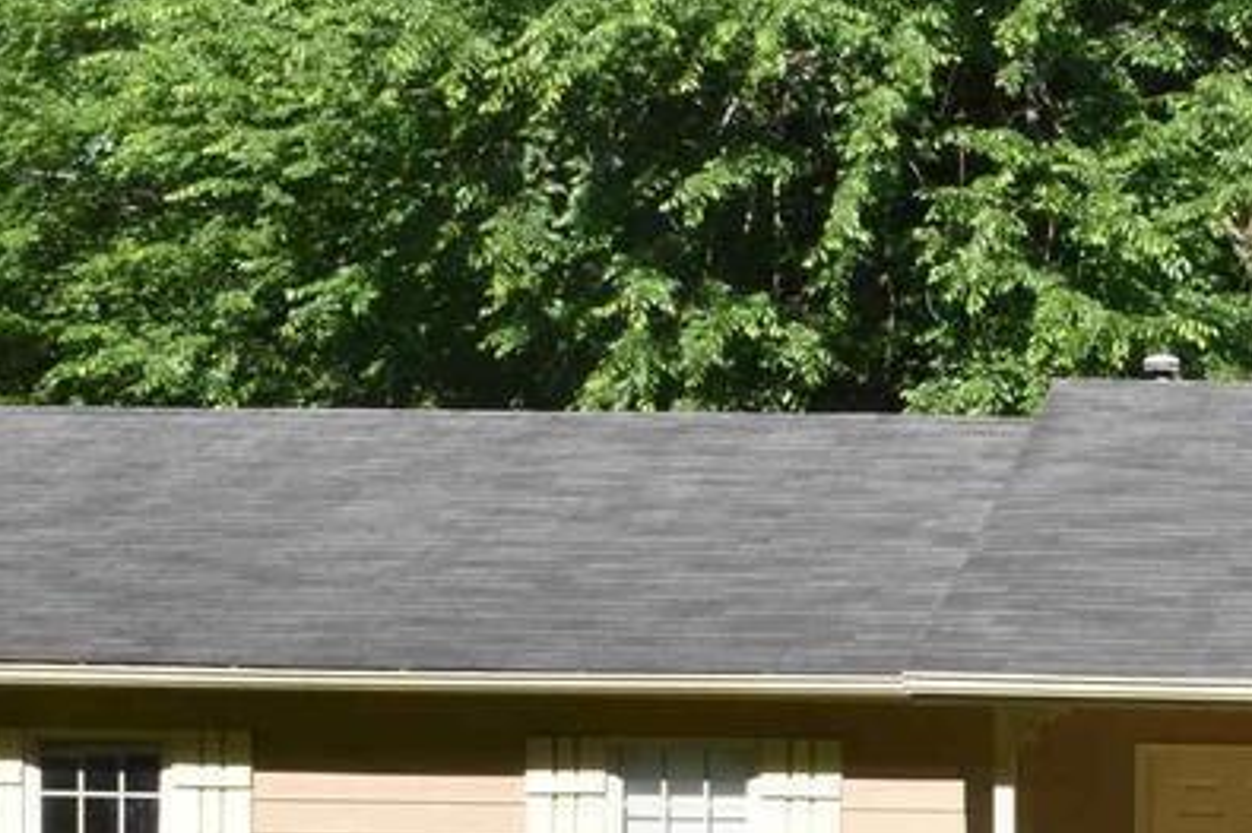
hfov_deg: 18.2
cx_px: 1464
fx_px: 3719
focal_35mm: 107
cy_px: 876
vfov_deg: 12.6
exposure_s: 1/100
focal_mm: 22
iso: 400
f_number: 25
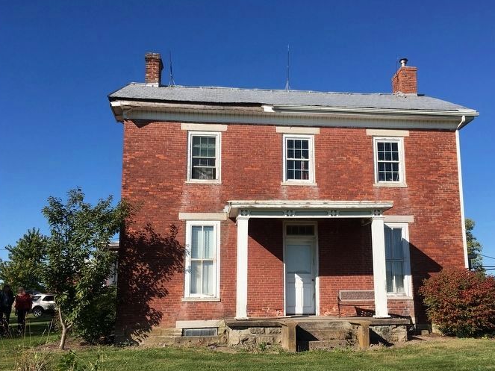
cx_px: 276
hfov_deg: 52.5
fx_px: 500
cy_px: 218
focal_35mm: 35
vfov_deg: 40.5
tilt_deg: +9.7
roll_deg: +0.9
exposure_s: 1/1923
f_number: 2.2
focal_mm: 4.15
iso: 25
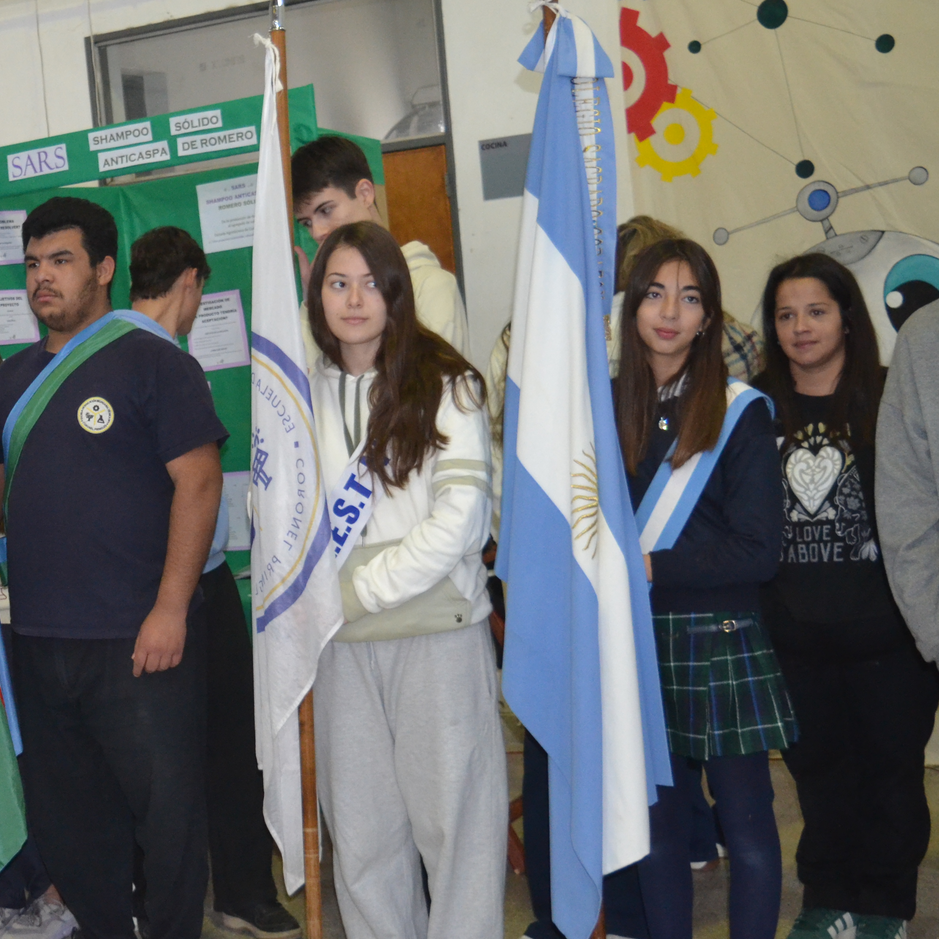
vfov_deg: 27.8
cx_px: 106
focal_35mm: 62
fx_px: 1897
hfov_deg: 26.9
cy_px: 534
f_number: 4
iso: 1600
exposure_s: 1/60
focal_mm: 25
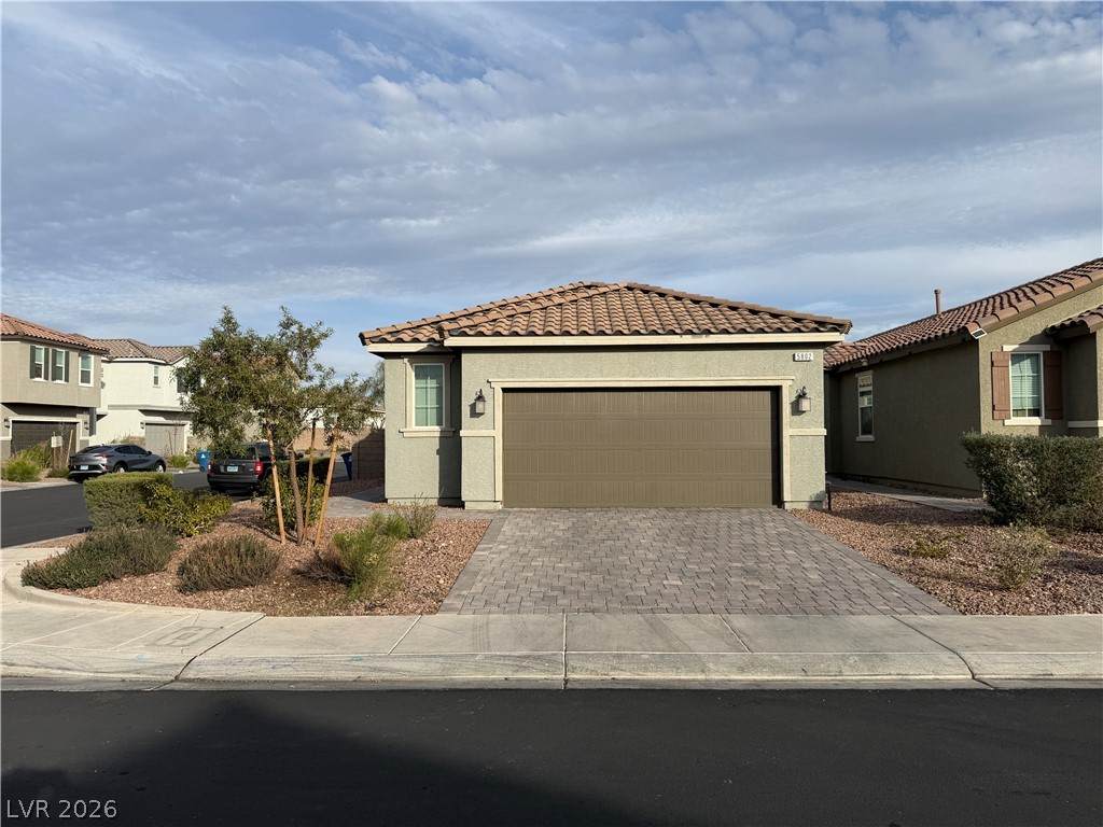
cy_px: 414
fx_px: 765
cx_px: 552
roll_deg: +0.8
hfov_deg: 71.6
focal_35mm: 24
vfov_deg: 56.8
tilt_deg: +1.2
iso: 80
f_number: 1.78
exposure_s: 1/5714
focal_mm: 6.76
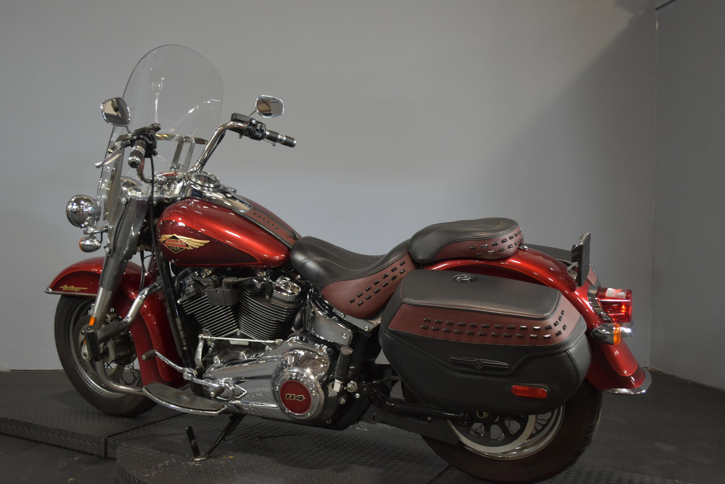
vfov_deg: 40.0
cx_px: 362
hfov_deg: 57.2
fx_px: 665
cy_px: 242
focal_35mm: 33
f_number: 4
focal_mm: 22
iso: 800
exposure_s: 1/30
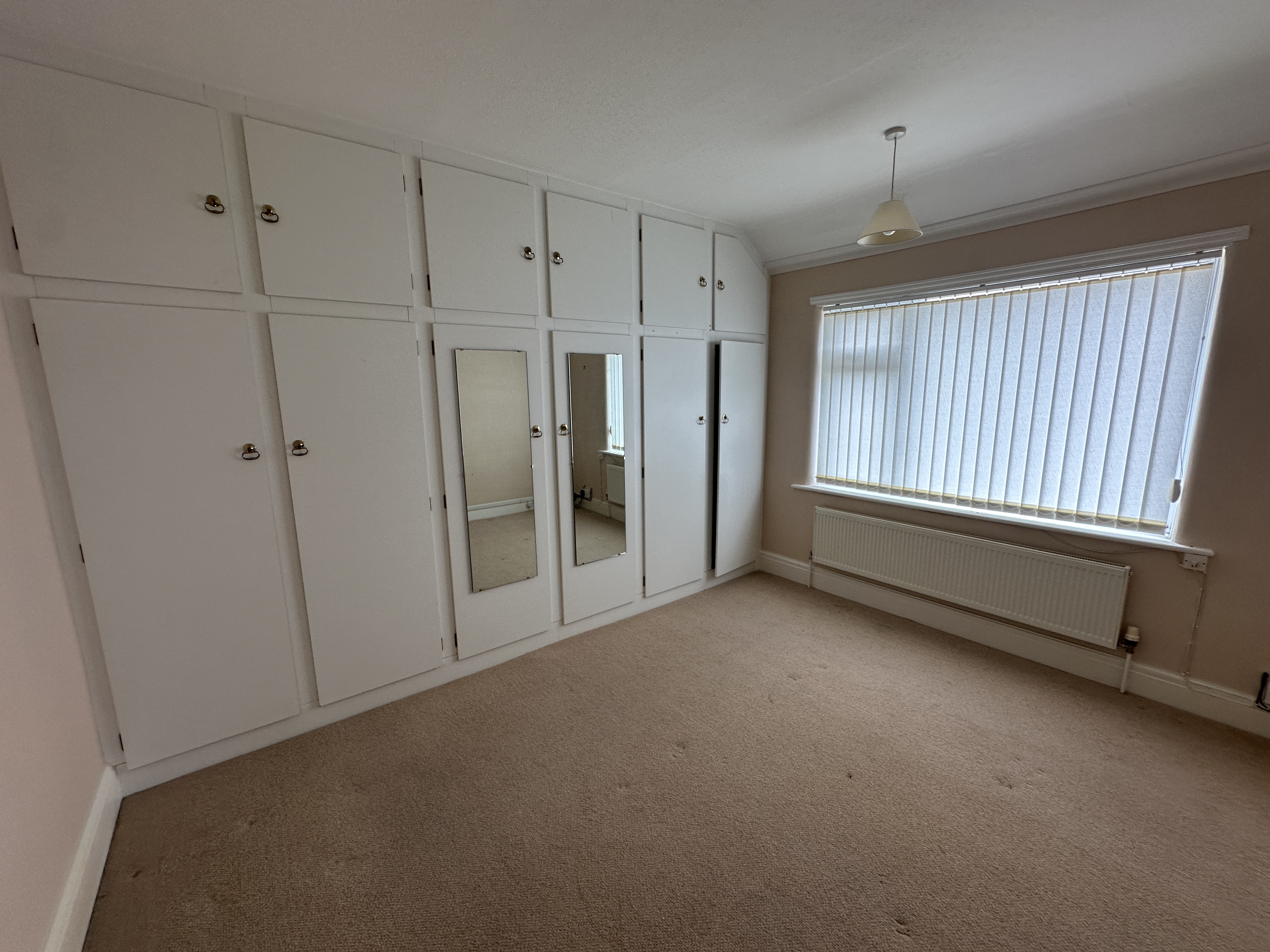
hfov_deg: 102.1
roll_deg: +0.1
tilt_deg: -10.5
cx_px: 635
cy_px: 476
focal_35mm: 14
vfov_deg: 85.7
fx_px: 514
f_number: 2.2
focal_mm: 2.22
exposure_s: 1/99
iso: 80
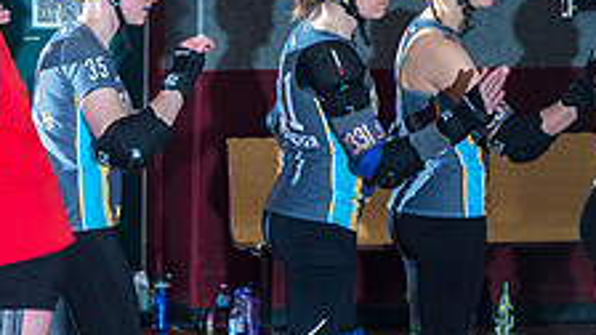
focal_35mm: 152
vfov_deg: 8.0
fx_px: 2402
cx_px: -149
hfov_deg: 13.7
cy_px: 265
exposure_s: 1/160
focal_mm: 56
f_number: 6.3
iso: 800
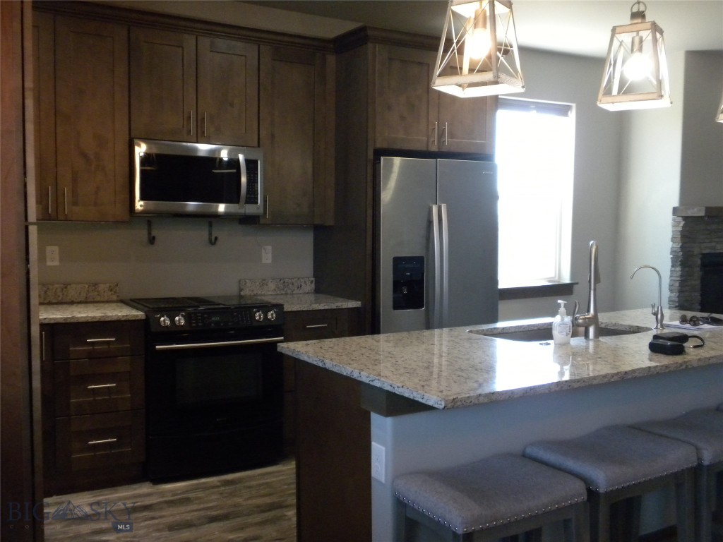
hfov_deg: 50.1
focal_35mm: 37
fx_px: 773
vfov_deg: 38.7
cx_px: 362
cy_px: 271
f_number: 3.5
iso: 400
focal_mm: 6.6
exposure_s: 1/75.4
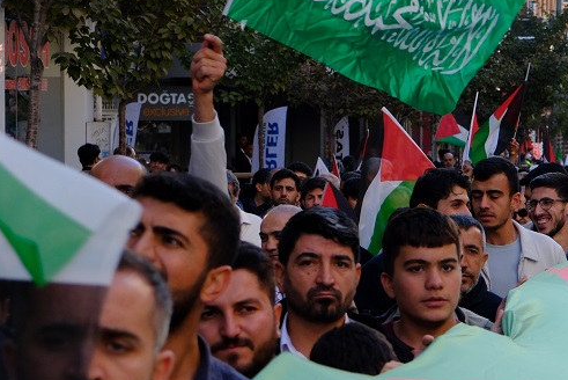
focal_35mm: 164
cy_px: 178
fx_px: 2589
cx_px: 695
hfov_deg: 12.2
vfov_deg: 8.4
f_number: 4.5
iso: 400
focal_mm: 39.3
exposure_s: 1/320
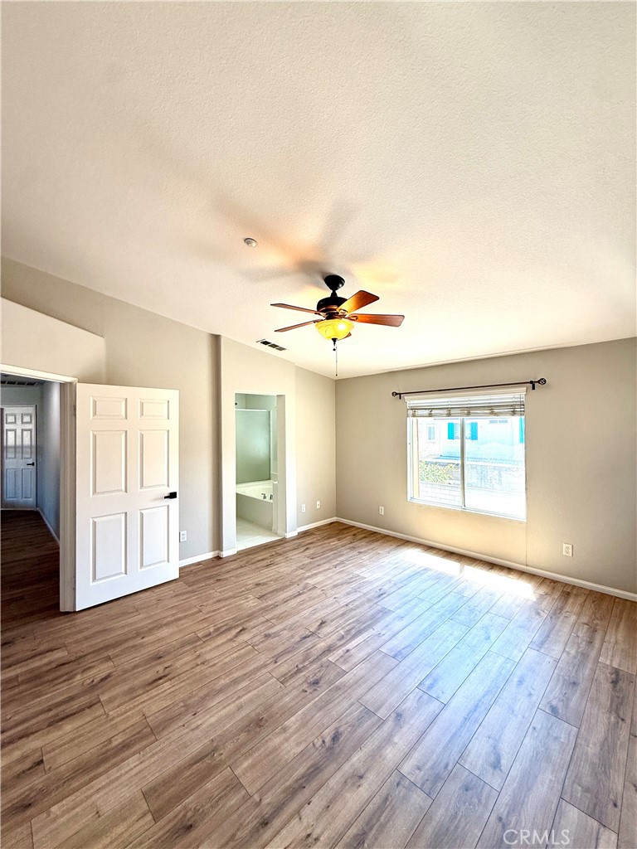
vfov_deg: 102.1
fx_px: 344
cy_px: 424
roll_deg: -0.4
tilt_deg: +0.4
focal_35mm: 14
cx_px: 318
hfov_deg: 85.7
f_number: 2.2
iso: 80
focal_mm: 2.22
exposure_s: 1/120
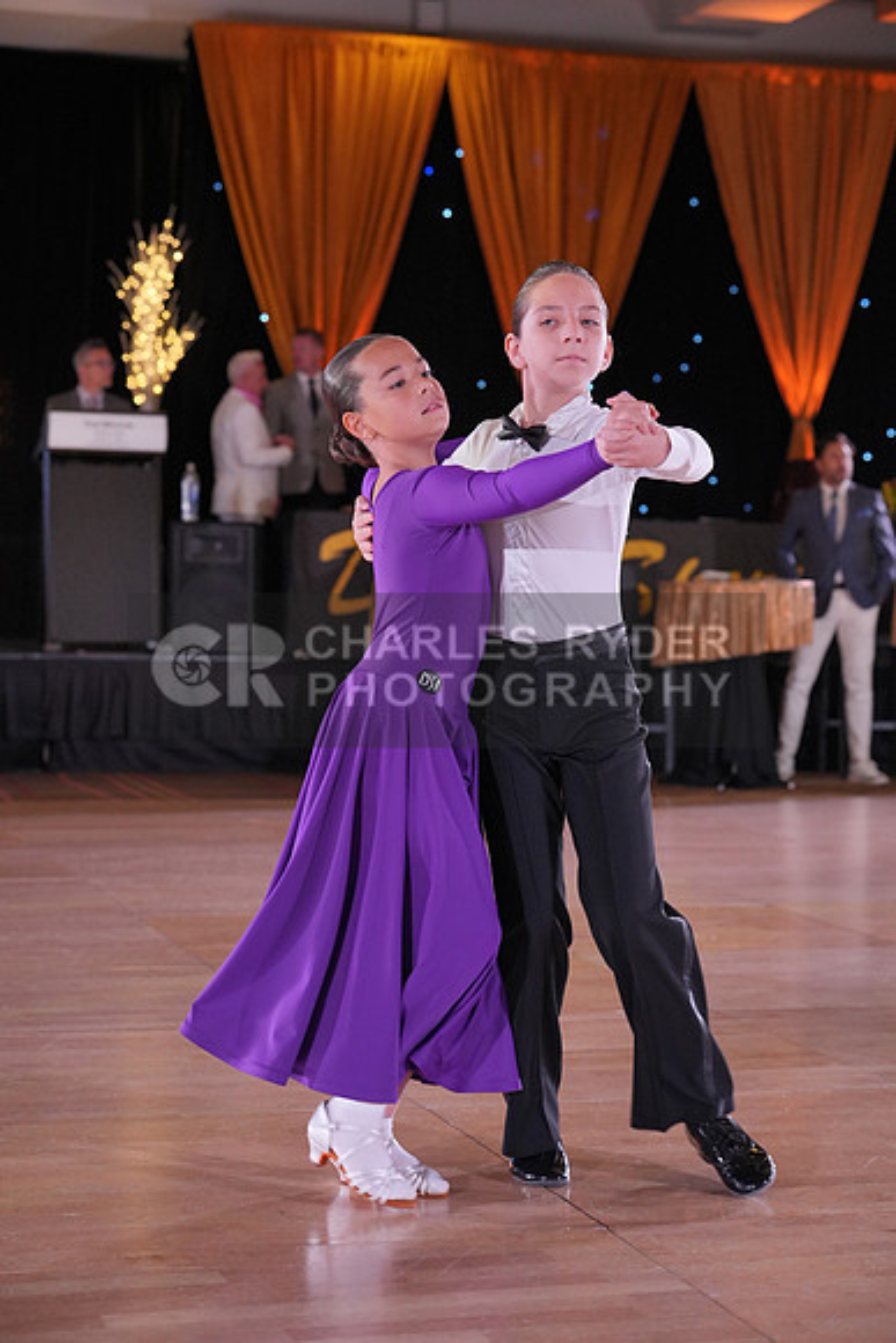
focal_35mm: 70
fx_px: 2612
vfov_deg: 28.8
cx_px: 448
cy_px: 672
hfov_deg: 19.5
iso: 2000
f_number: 4
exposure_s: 1/400
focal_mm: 70
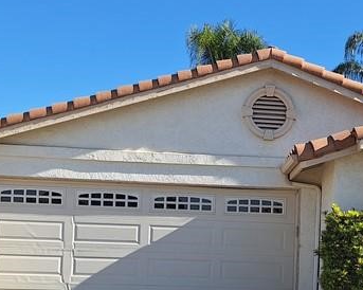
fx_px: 719
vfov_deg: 22.4
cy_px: 240
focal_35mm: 67
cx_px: 309
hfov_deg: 27.5
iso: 40
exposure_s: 1/2169
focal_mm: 5.54
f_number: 1.8
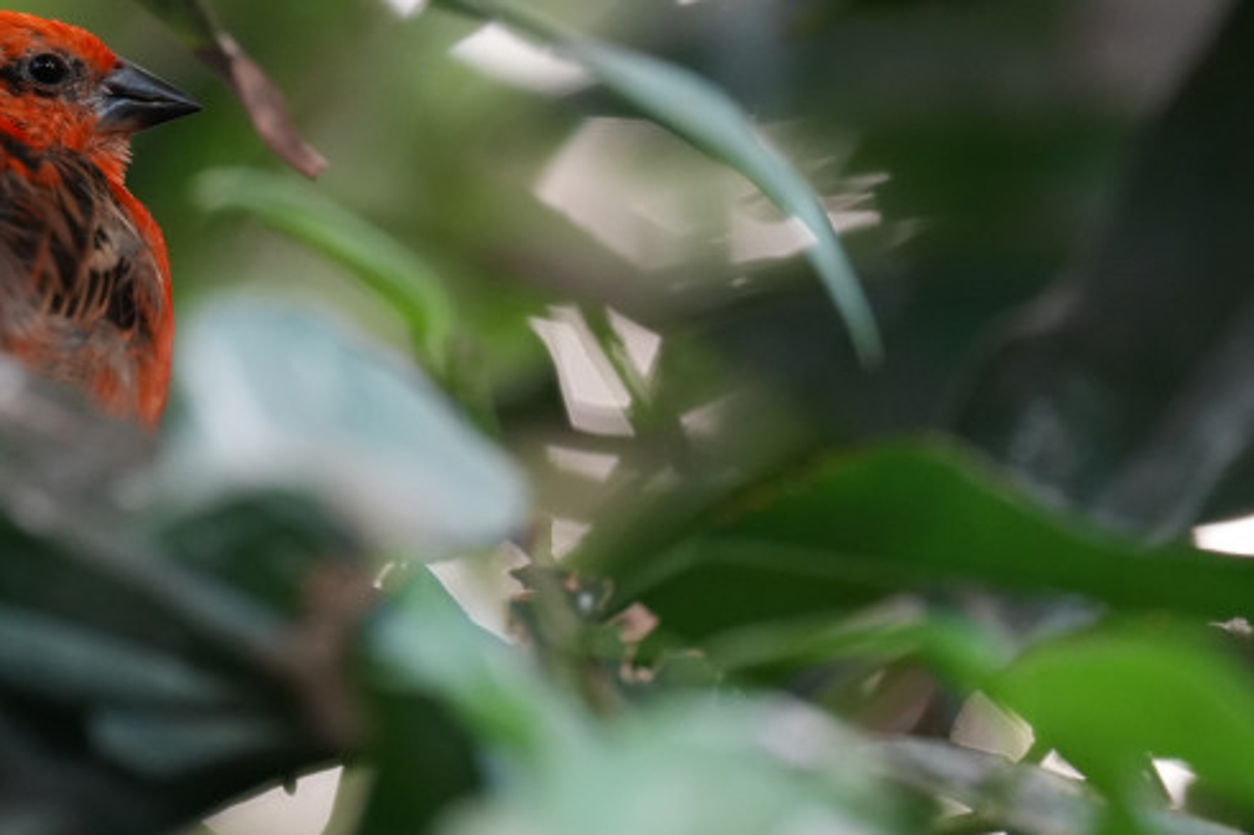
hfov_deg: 2.4
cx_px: 202
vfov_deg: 1.6
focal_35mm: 866
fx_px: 30154
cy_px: 59
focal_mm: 400
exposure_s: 1/160
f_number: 4.5
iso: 3200
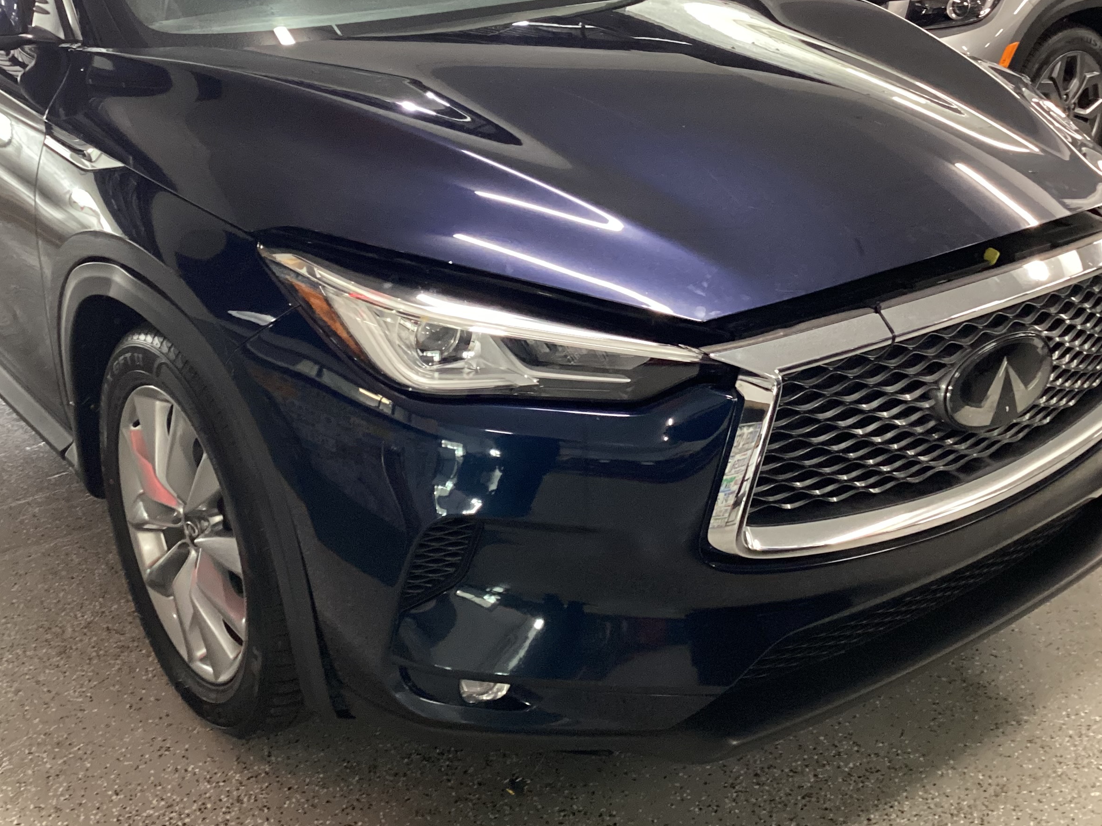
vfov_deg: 33.3
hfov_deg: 43.7
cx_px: 470
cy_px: 271
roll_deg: +1.2
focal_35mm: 43
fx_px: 1369
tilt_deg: -20.0
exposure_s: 1/40
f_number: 2.4
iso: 400
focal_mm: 3.3
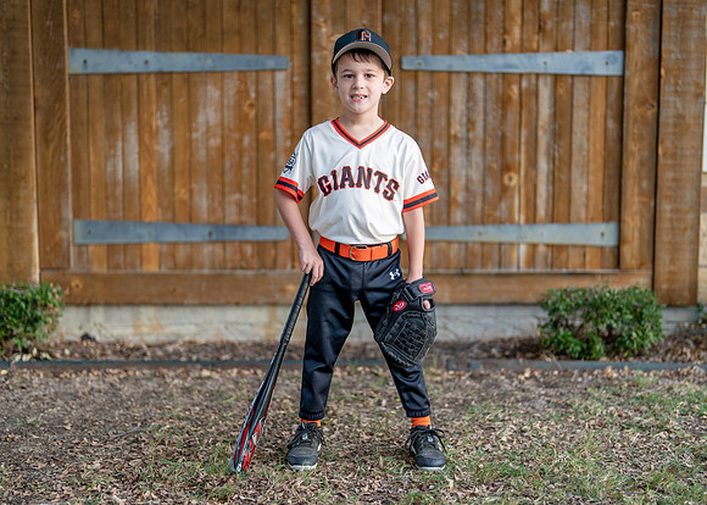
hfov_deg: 33.7
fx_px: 1167
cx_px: 369
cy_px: 279
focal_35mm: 58
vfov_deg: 24.4
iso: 100
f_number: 1.2
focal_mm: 50
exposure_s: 1/1000
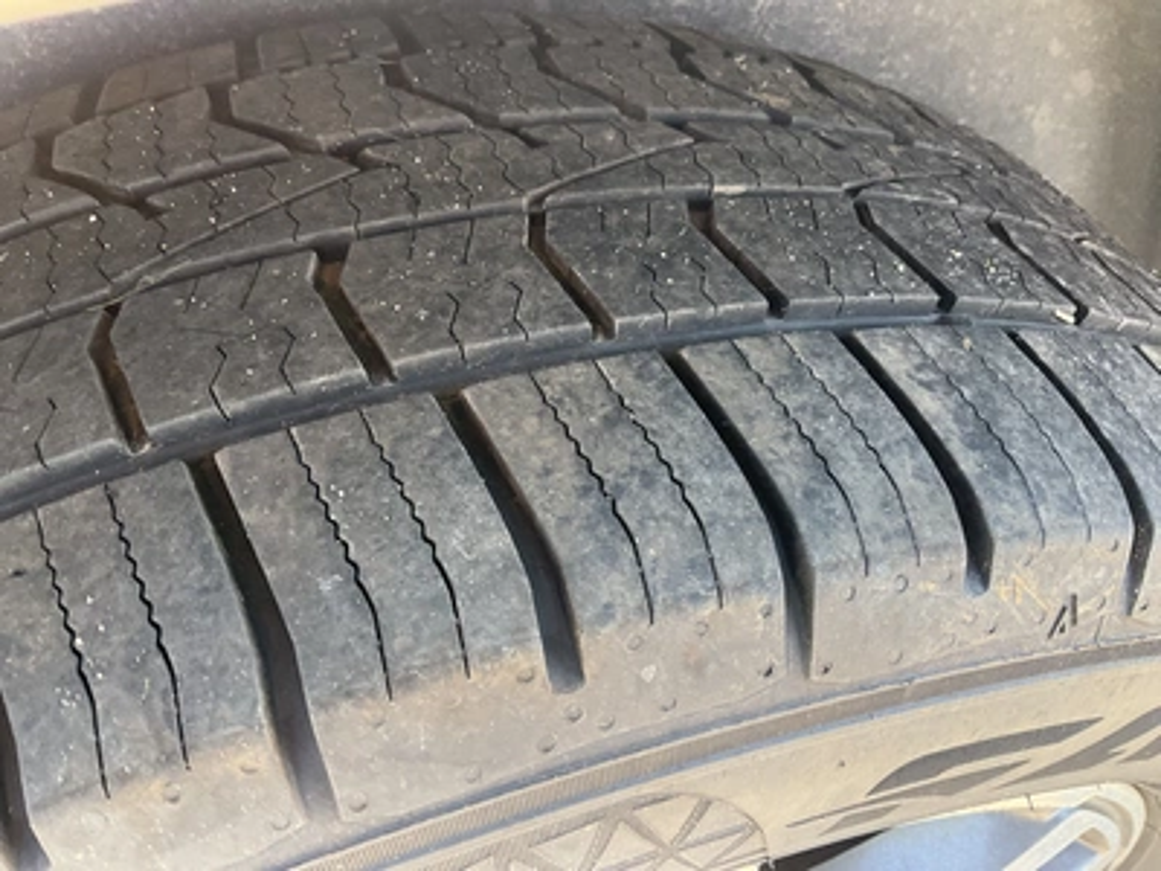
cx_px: 580
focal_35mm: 29
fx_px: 973
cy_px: 436
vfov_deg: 48.2
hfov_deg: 61.7
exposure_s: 1/109
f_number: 1.8
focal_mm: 3
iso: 64
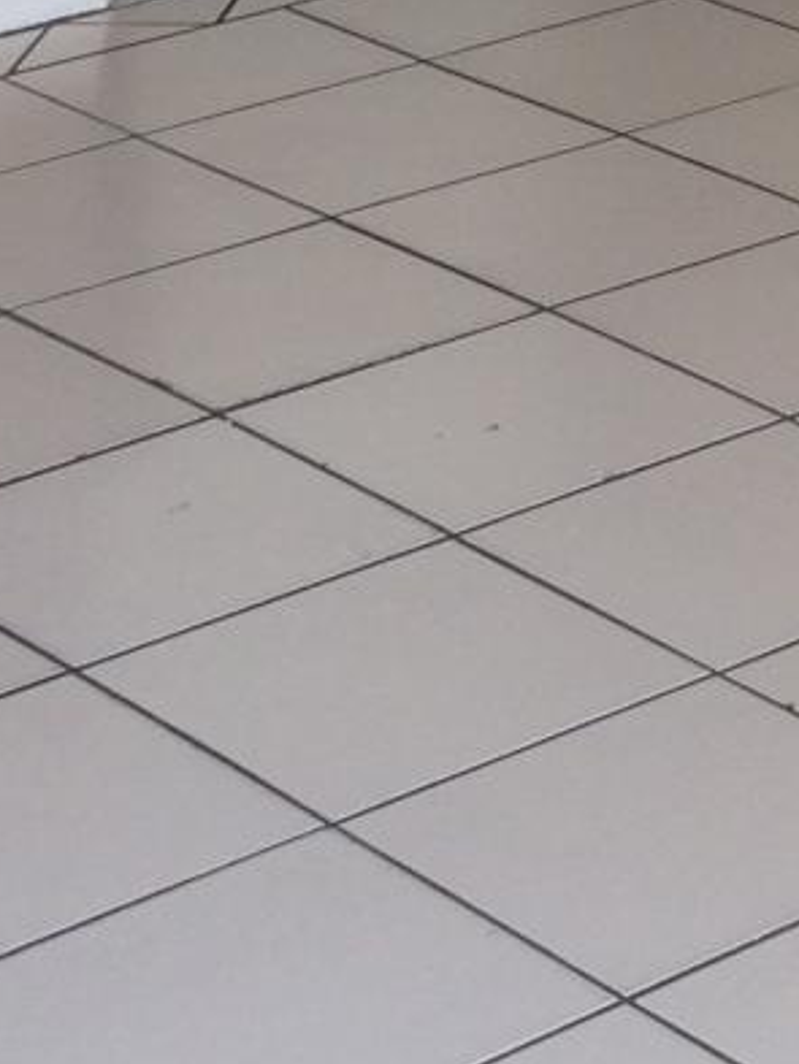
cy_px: -728
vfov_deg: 11.1
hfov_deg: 8.6
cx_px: 1338
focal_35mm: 168
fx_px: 5168
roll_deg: -0.2
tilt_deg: -7.1
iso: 50
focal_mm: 4.12
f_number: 2.4
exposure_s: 1/30
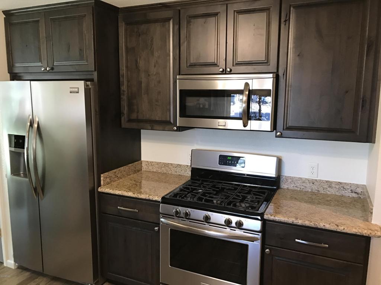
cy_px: 142
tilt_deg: -8.4
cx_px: 190
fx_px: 308
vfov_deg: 49.7
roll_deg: -0.2
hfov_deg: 63.4
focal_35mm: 28
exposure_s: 1/15
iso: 50
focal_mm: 3.99
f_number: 1.8
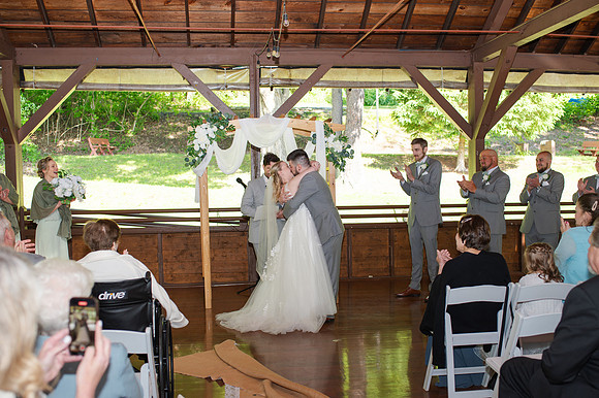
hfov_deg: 48.6
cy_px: 223
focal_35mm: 40
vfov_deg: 33.4
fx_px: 663
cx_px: 299
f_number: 3.2
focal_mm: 35
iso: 100
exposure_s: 1/200
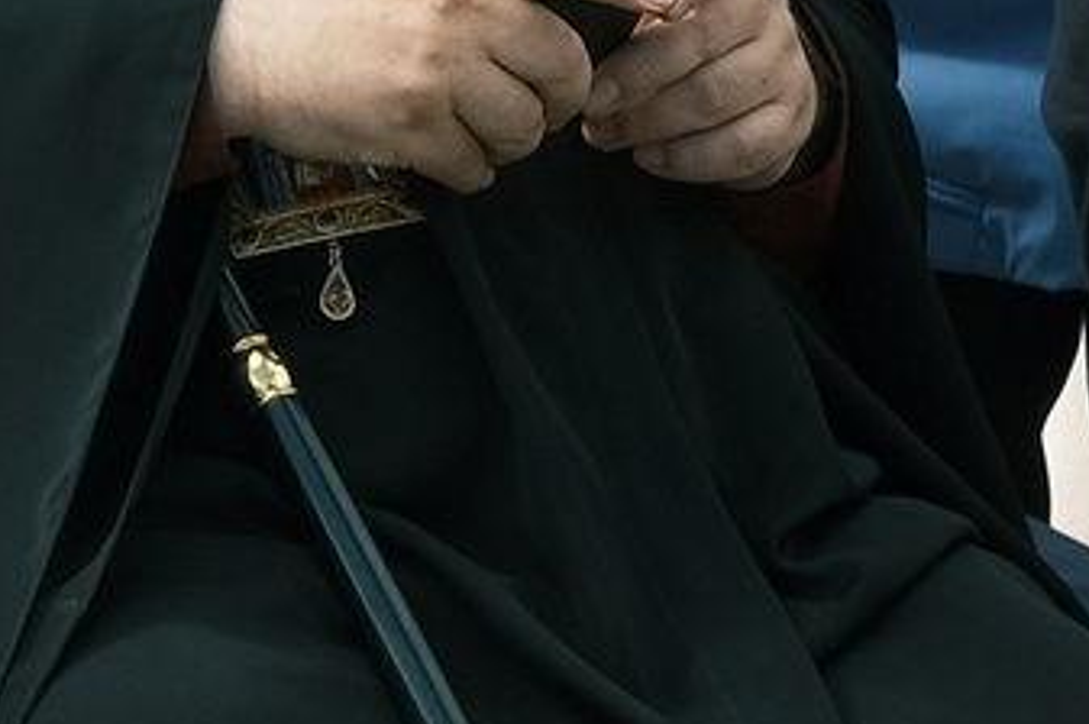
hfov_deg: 1.2
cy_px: -11
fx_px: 52855
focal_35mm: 1749
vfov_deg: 0.8
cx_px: -1745
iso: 200
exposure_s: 1/200
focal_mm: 153.2
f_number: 7.1
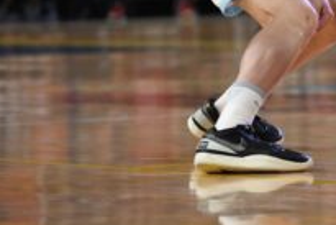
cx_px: 462
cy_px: -112
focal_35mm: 441
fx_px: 4119
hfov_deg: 4.6
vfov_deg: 3.1
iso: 4000
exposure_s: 1/800
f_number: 3.5
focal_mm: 130
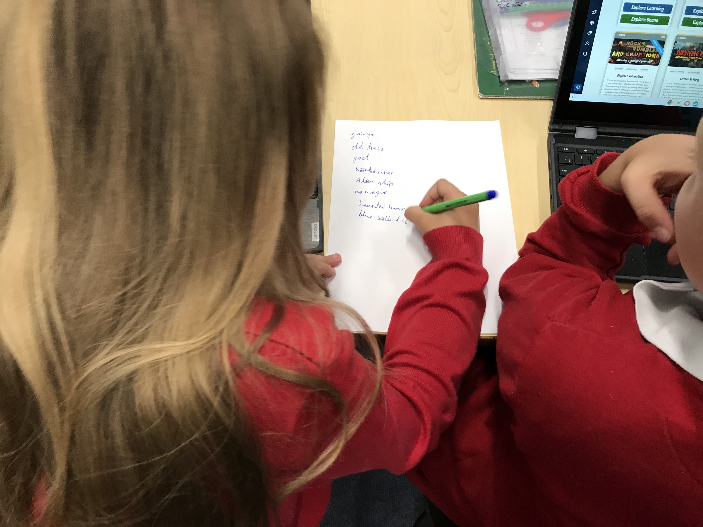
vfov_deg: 49.7
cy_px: 264
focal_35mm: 28
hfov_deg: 63.4
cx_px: 352
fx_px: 569
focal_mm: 3.99
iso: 40
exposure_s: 1/18
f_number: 1.8
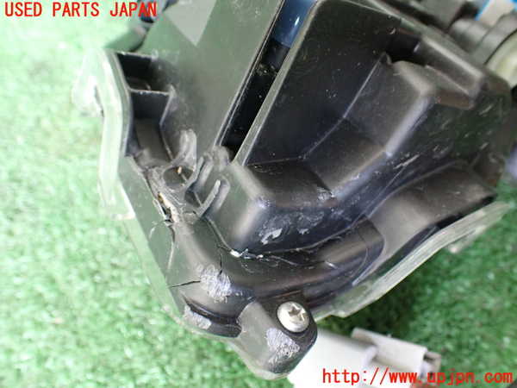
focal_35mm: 30
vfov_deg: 46.8
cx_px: 258
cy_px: 194
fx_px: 448
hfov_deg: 60.0
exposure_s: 1/50
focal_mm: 5.4
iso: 800
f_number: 2.3
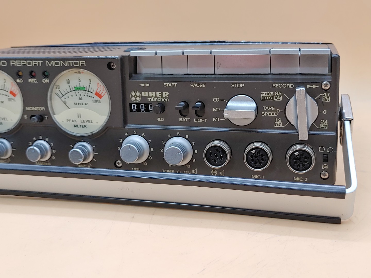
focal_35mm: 39
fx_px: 418
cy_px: 139
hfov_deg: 47.9
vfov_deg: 36.8
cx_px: 186
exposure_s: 1/64
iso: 50
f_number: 1.8
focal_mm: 4.36
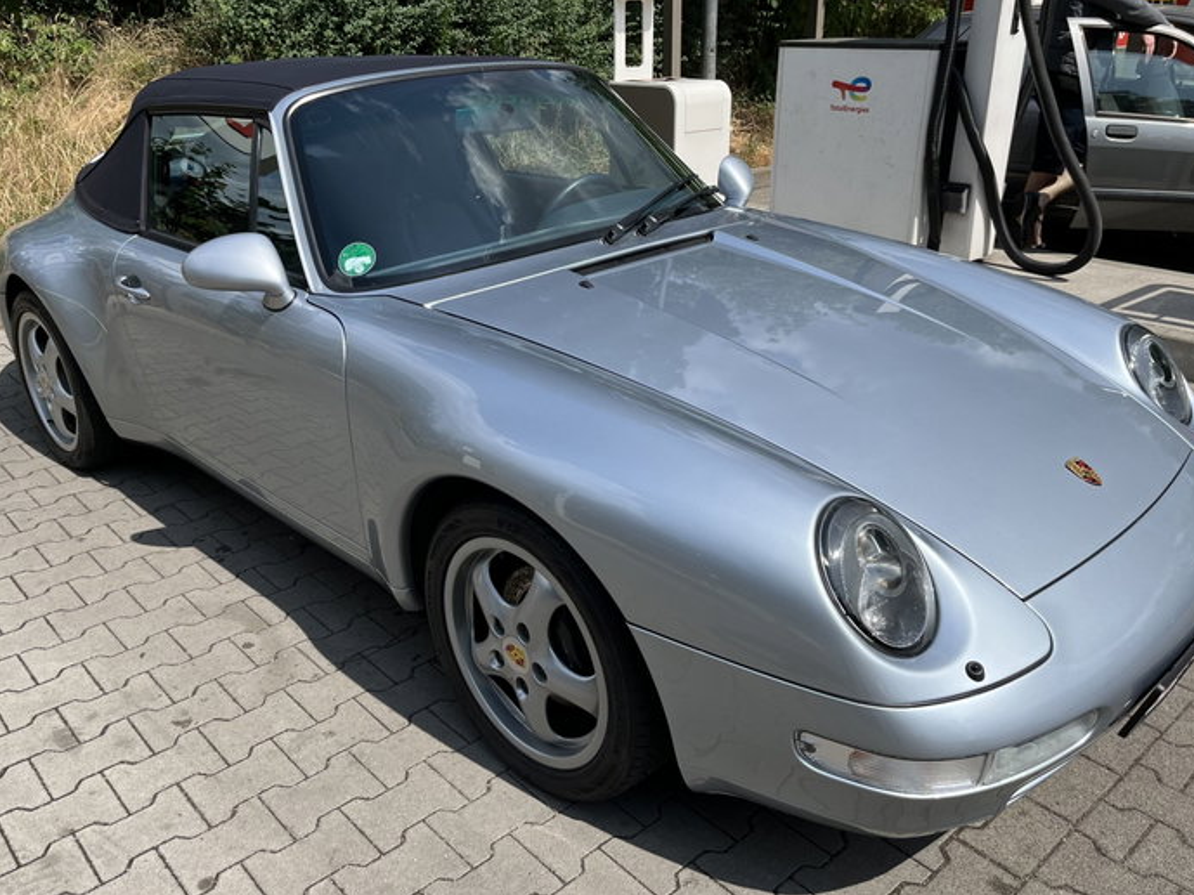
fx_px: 1000
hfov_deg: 61.7
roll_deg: +1.6
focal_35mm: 29
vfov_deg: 48.2
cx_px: 581
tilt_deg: -24.5
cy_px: 456
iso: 50
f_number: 1.6
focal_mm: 5.1
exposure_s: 1/3215
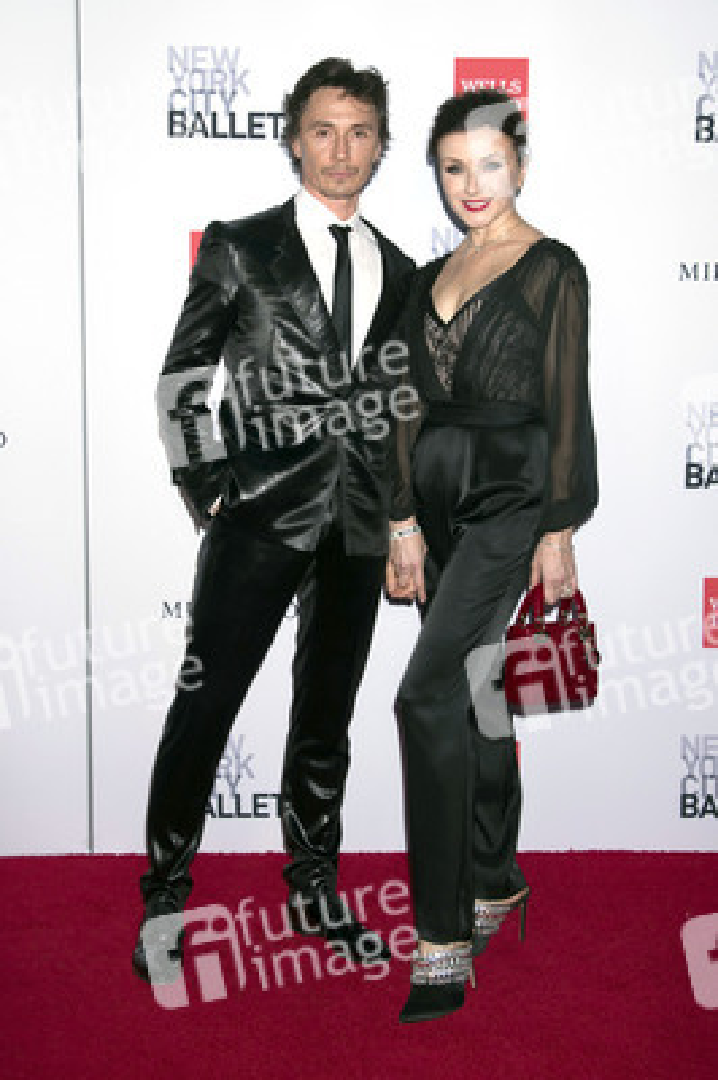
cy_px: 540
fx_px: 1139
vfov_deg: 50.7
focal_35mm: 38
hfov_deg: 35.0
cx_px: 359
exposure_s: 1/200
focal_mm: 38
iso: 640
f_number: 6.3
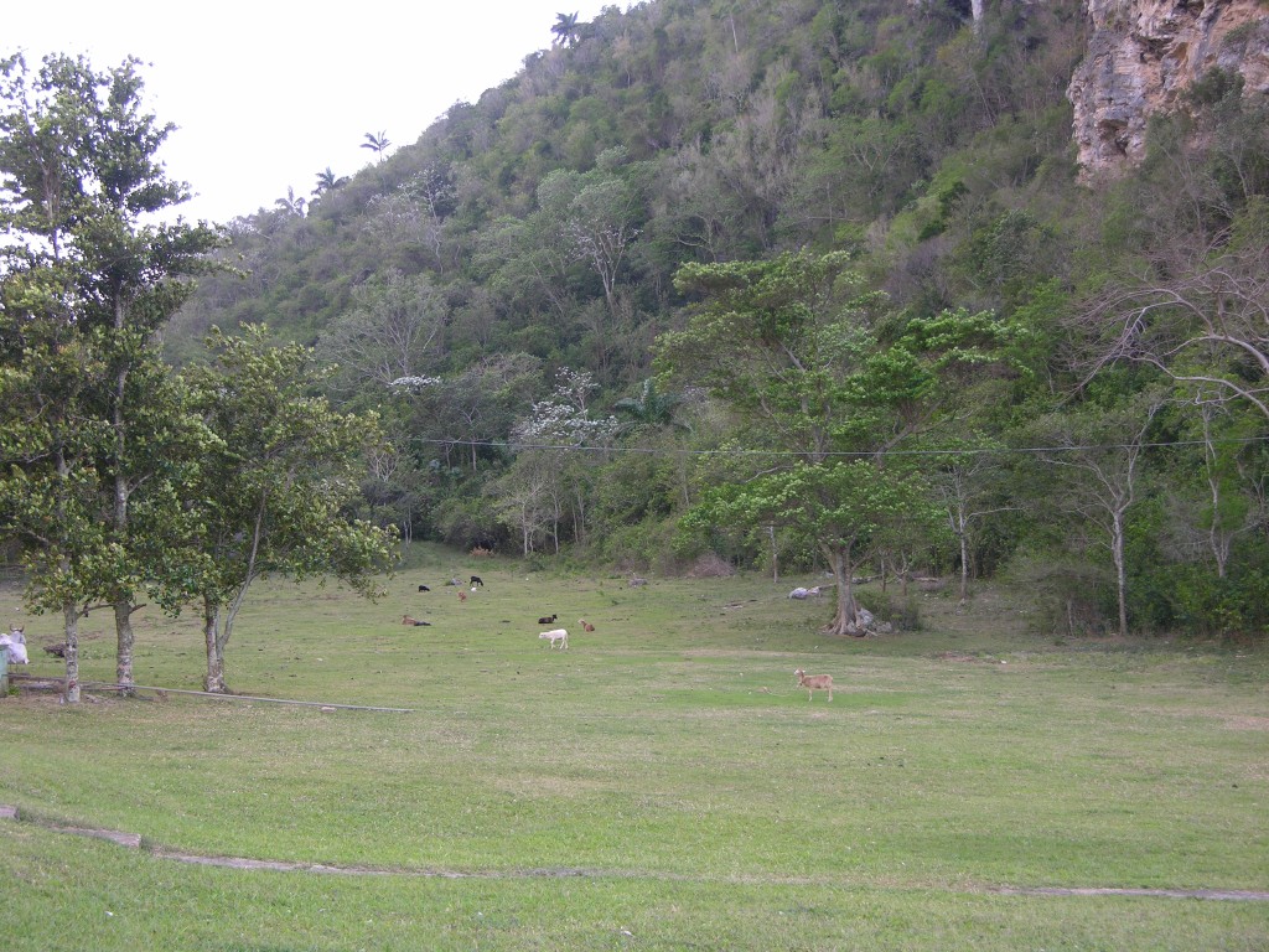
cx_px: 634
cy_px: 476
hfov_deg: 31.2
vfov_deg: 23.7
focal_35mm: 62
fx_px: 2273
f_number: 3.2
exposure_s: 1/47.7
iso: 50
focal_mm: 15.7
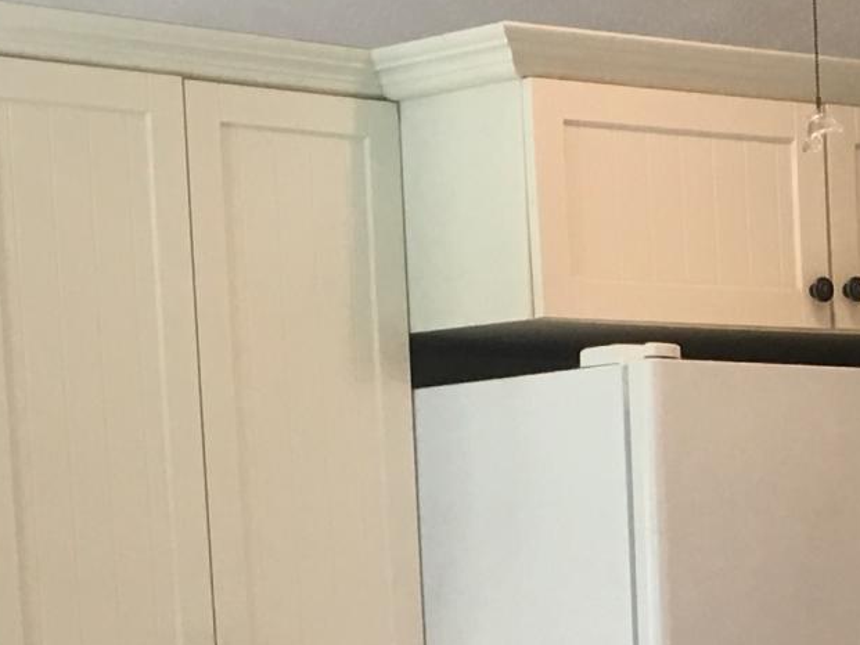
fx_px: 3479
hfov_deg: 13.6
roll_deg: +1.8
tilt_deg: -7.9
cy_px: 1211
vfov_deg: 10.0
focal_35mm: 140
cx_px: 1083
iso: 32
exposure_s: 1/30
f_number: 2.2
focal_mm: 4.15
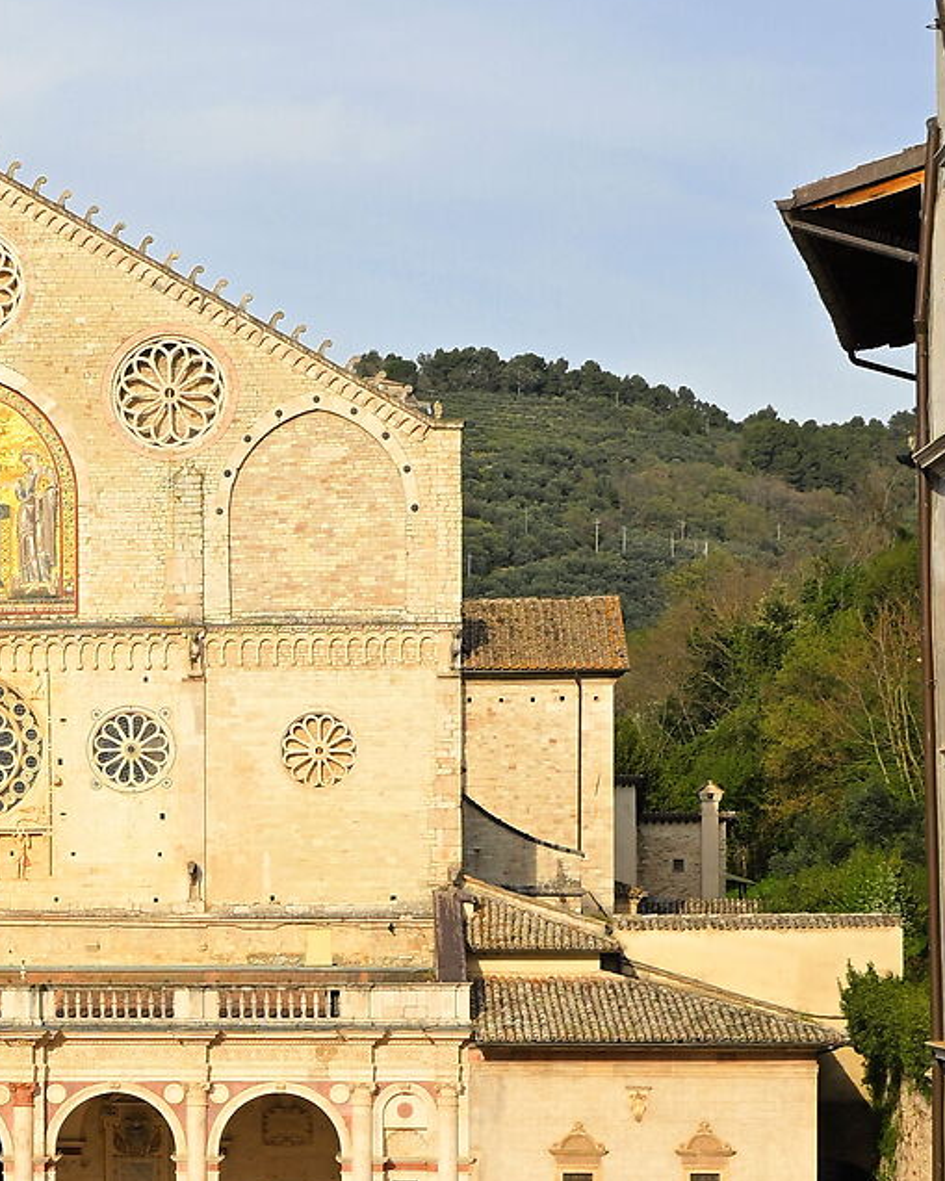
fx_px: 4334
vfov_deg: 15.5
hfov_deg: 12.2
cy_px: 789
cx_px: -175
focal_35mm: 124
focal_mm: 35
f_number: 8
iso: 125
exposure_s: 1/250
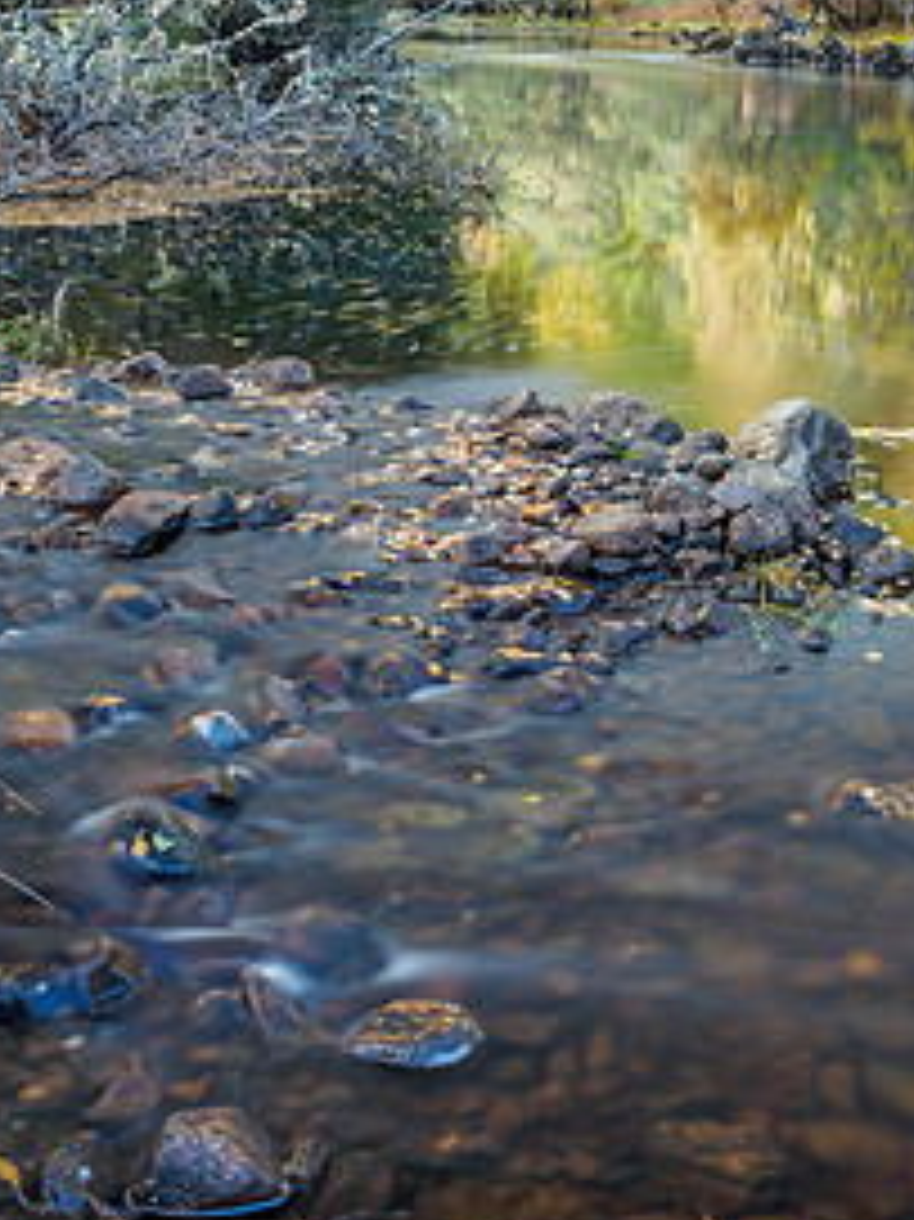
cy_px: 448
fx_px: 1938
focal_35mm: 55
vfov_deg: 34.7
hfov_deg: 26.1
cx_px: 726
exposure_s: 8
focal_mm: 12
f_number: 7.1
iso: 200
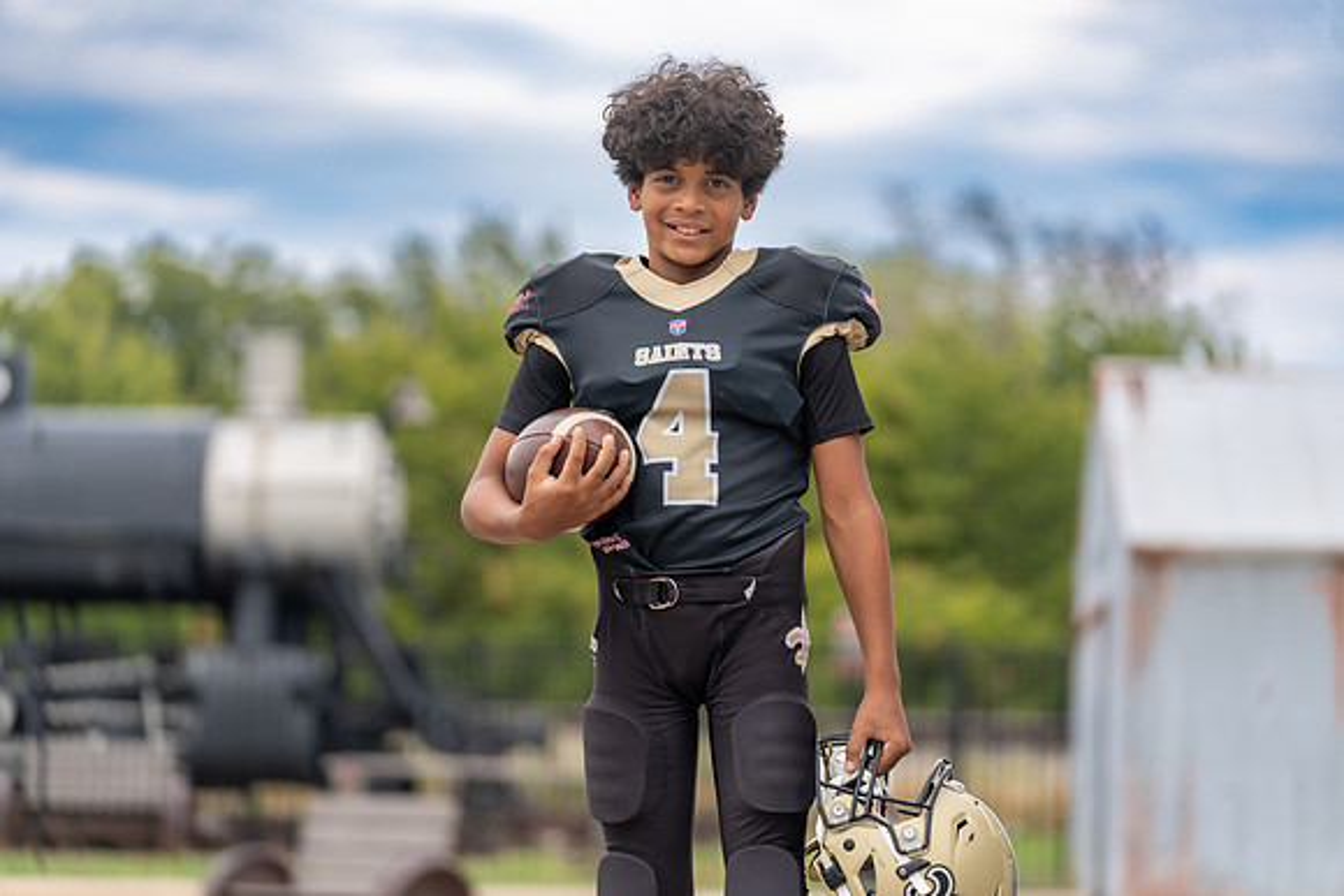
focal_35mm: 123
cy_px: 448
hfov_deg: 16.6
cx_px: 672
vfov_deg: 11.2
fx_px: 4593
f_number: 2.8
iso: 100
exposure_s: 1/250
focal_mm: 123
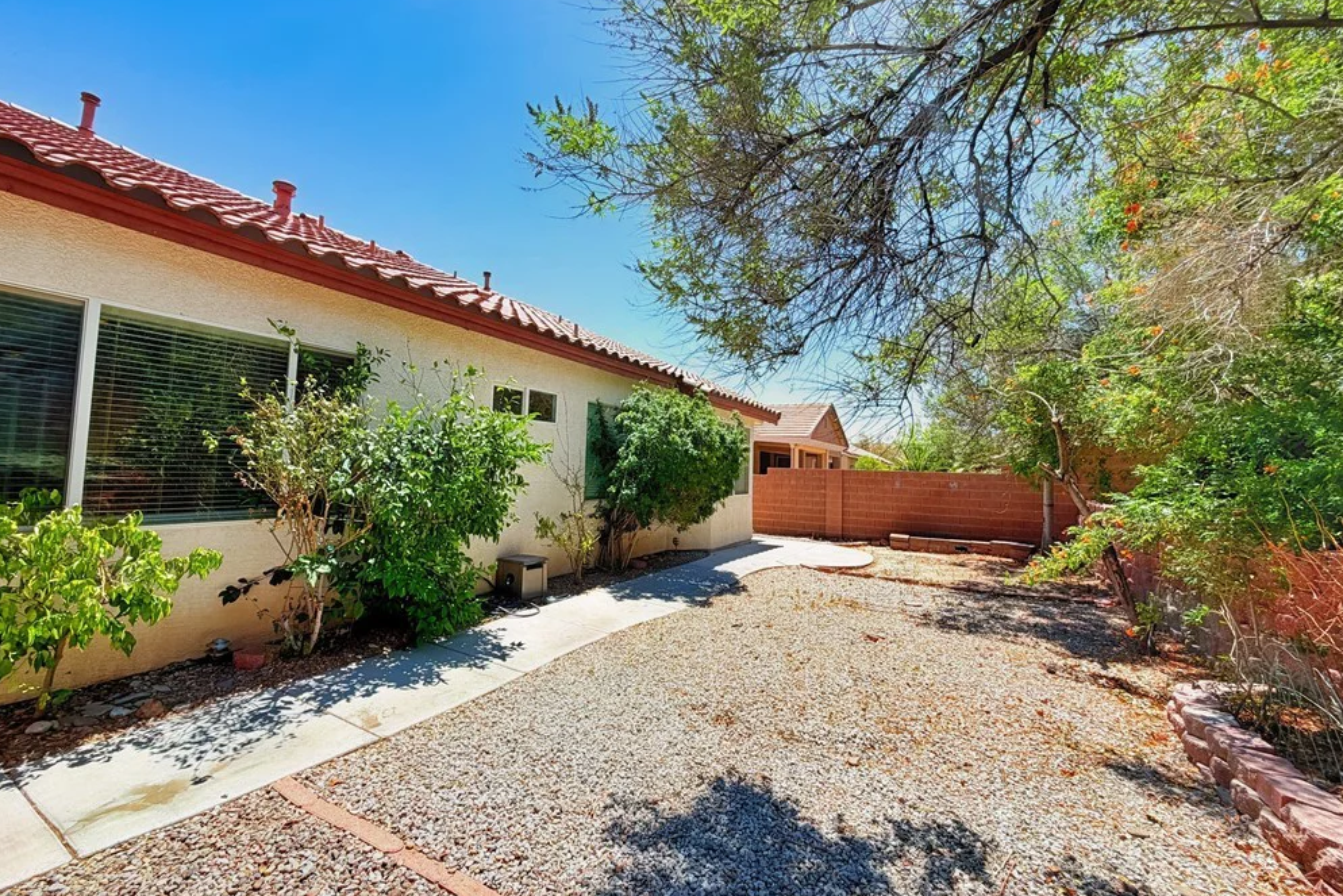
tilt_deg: +6.5
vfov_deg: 77.3
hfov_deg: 100.4
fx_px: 560
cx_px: 659
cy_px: 434
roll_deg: -0.3
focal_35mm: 15
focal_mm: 2.22
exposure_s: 1/770
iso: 20
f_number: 2.2
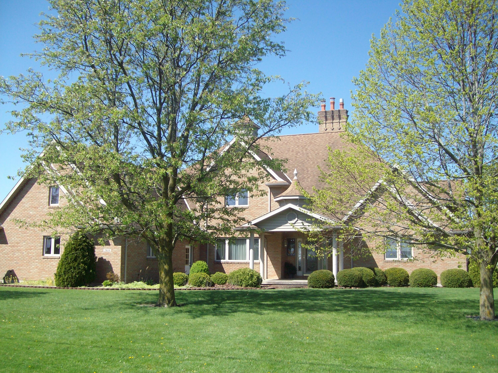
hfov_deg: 52.6
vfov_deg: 40.7
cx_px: 249
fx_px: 504
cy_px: 186
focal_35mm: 35
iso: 80
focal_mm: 5.8
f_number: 7.2
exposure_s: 1/121
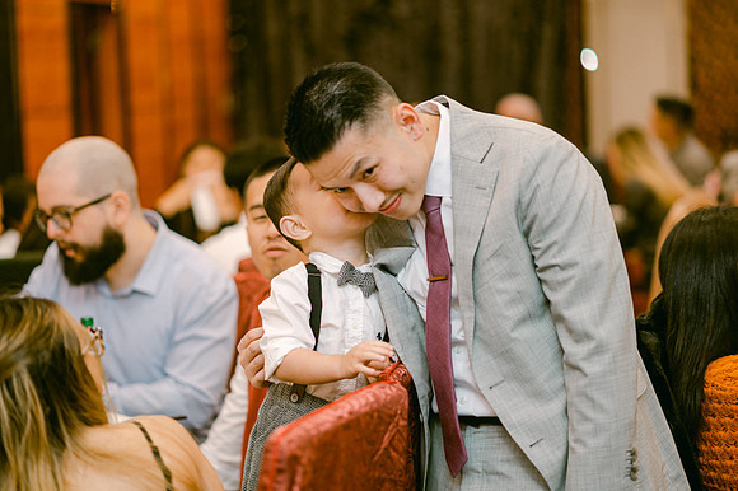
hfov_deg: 23.9
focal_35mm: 85
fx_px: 1741
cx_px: 369
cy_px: 246
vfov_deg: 16.1
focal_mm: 85
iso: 320
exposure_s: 1/125
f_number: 2
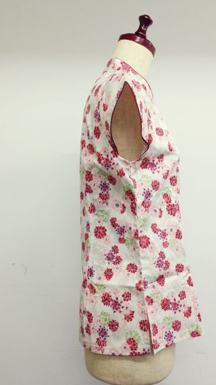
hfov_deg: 31.9
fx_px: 377
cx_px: 128
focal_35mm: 37
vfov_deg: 54.0
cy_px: 195
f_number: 2.4
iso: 80
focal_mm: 4.12
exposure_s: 1/50
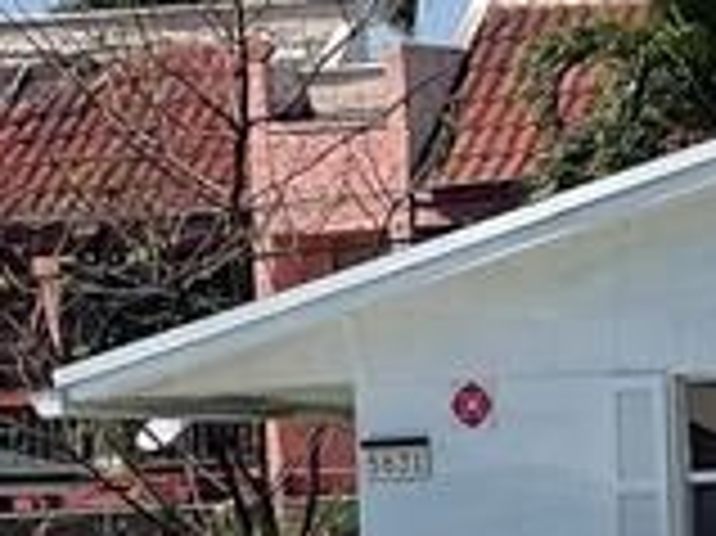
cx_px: 1603
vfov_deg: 4.6
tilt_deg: +2.0
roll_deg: +2.2
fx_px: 6676
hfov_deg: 5.9
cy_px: 374
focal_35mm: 323
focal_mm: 7.5
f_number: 2.2
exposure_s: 1/1488
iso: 20
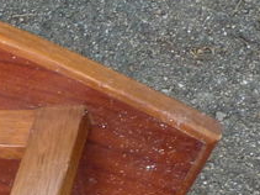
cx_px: -223
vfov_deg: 10.2
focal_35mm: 142
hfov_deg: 12.6
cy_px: 247
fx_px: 1066
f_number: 3.3
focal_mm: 5.2
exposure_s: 1/30
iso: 200
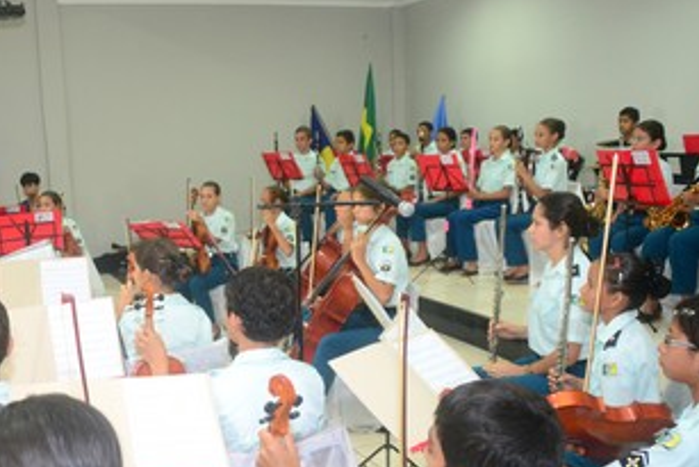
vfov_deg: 30.3
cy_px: 319
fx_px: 855
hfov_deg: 43.6
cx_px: 214
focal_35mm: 44
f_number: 3.5
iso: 1600
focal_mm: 20
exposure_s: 1/60
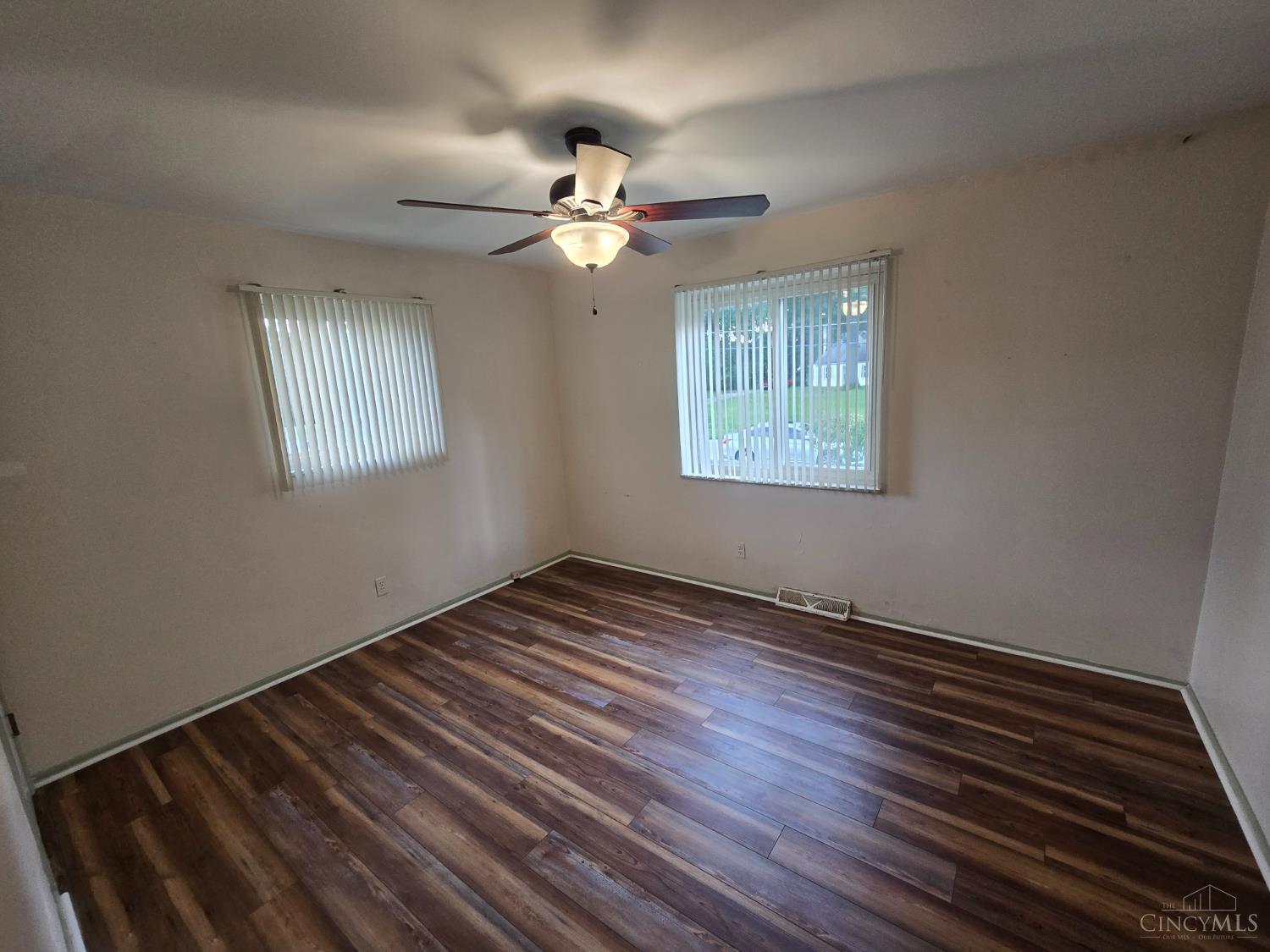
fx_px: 477
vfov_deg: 89.9
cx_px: 635
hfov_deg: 106.2
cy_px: 476
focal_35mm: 13
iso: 200
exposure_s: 1/60
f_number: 2.2
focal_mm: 2.2
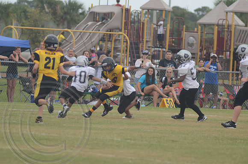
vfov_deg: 3.4
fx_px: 2784
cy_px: 82
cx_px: 124
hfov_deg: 5.1
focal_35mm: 405
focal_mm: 270
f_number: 5.6
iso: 400
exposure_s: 1/640
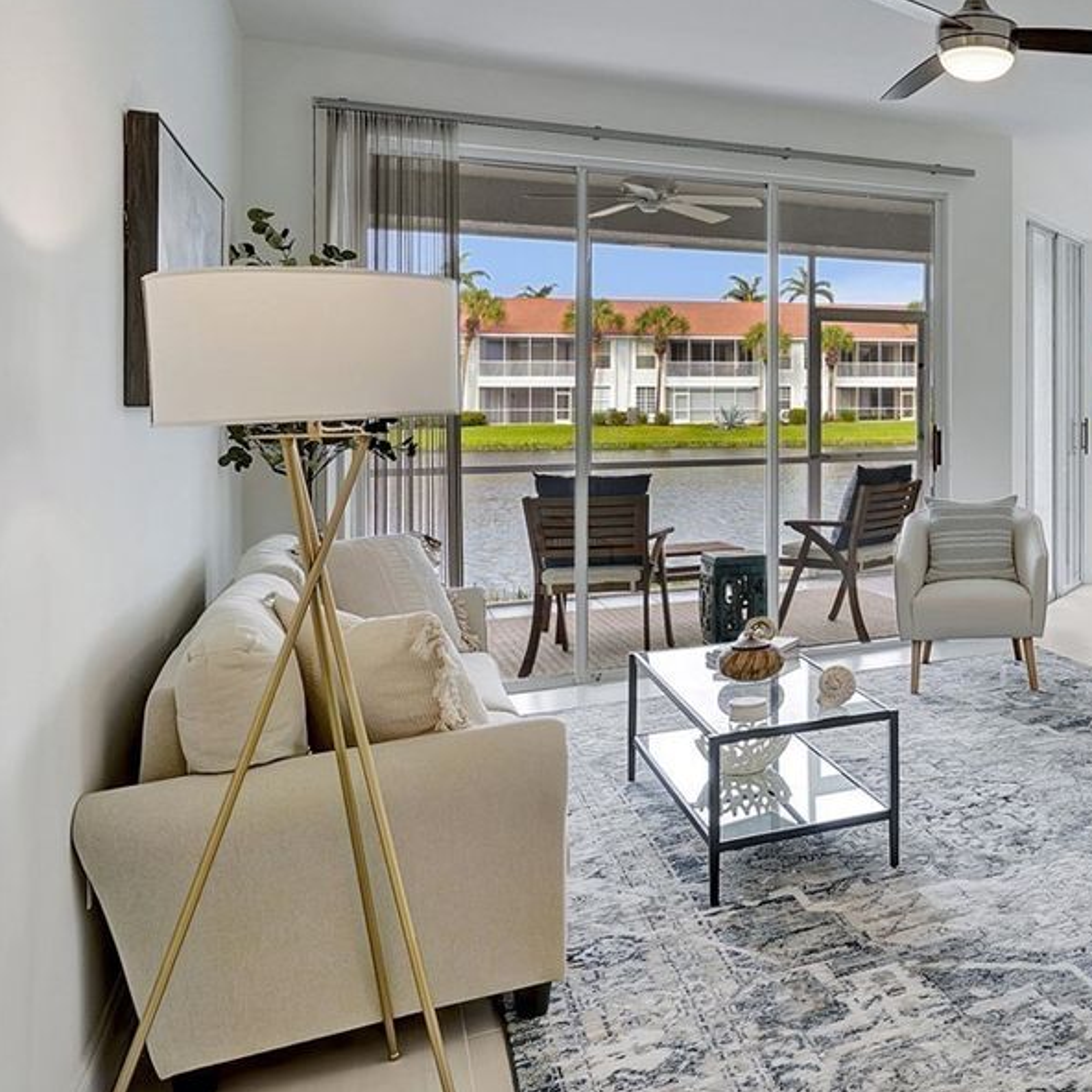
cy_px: 577
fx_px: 892
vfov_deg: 62.9
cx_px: 882
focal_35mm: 25
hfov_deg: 57.9
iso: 500
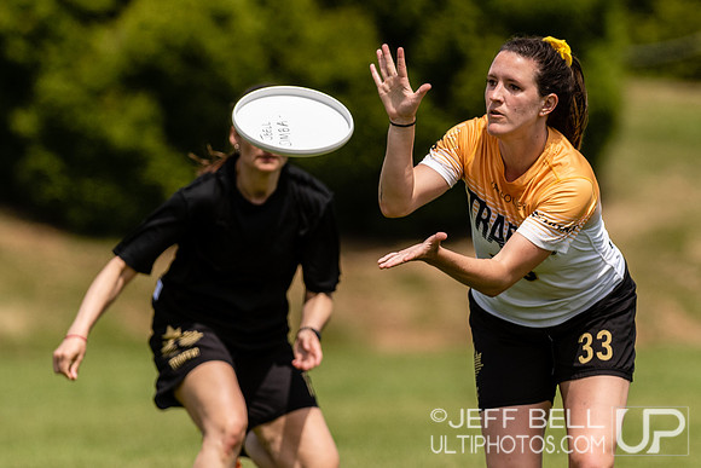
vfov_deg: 2.0
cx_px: 568
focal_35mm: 690
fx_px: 13447
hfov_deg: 3.0
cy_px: 204
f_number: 4
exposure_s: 1/2500
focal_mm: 280
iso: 280
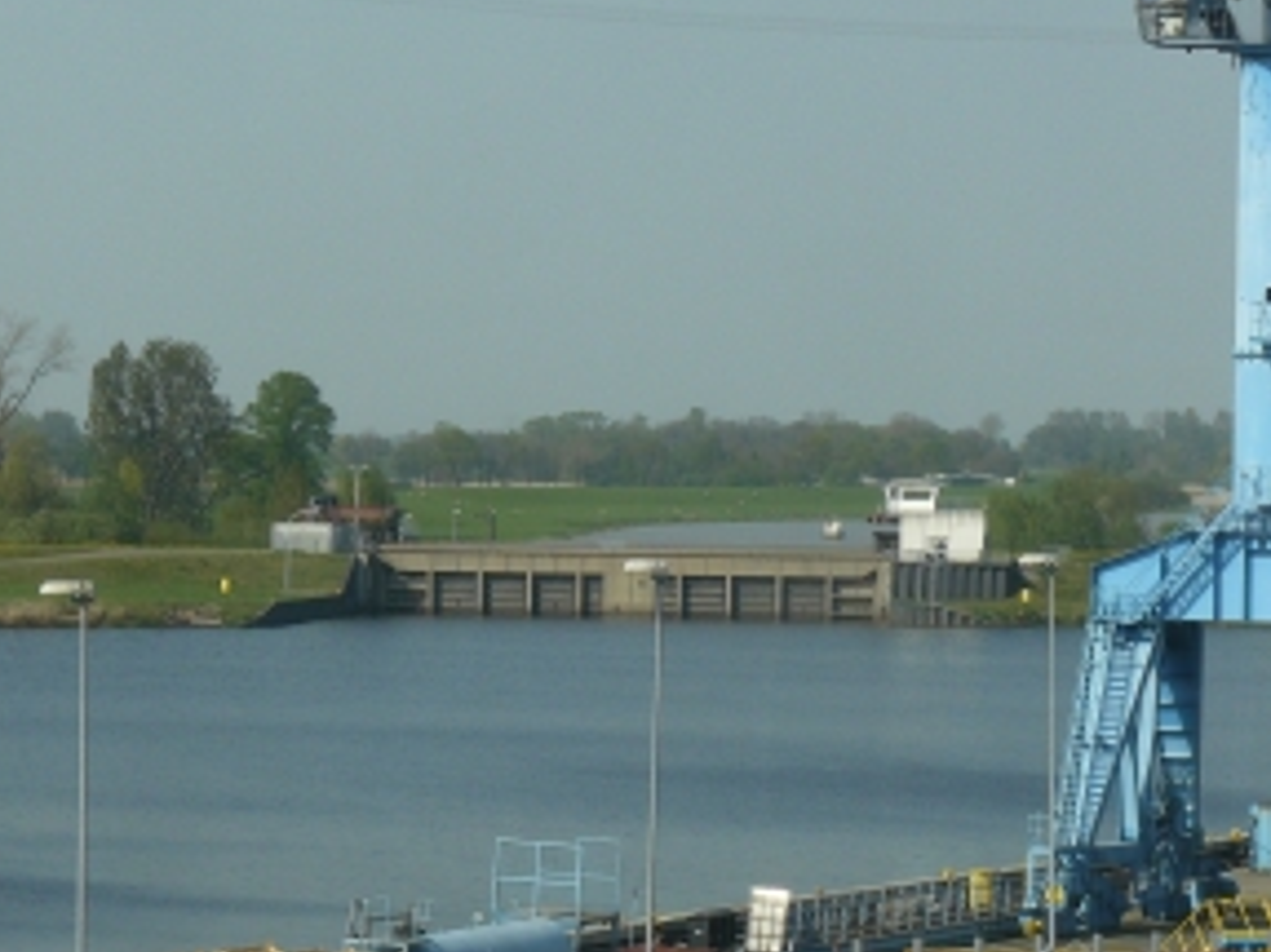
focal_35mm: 181
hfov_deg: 10.9
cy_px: 487
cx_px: 607
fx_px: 6643
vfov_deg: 8.2
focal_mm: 17.7
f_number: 5.6
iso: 100
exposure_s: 1/400
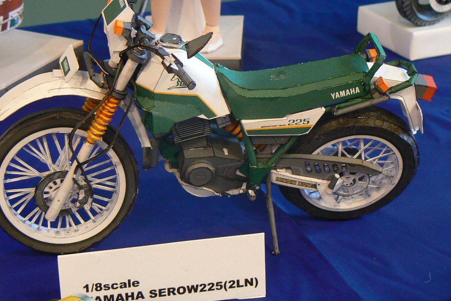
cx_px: 203
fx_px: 977
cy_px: 118
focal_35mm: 78
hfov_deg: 26.0
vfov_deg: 17.5
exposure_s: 1/1.3
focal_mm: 9.1
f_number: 2.8
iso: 80
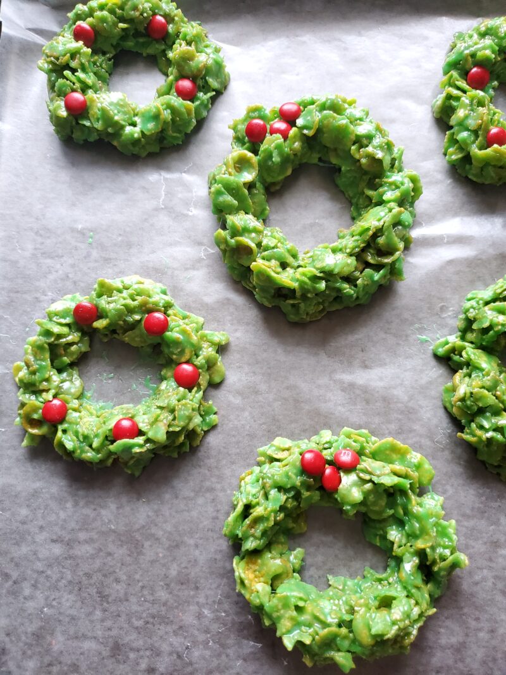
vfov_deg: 67.3
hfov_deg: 53.1
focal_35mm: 26
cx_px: 253
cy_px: 338
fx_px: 507
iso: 640
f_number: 1.5
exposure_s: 1/40
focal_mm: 4.3
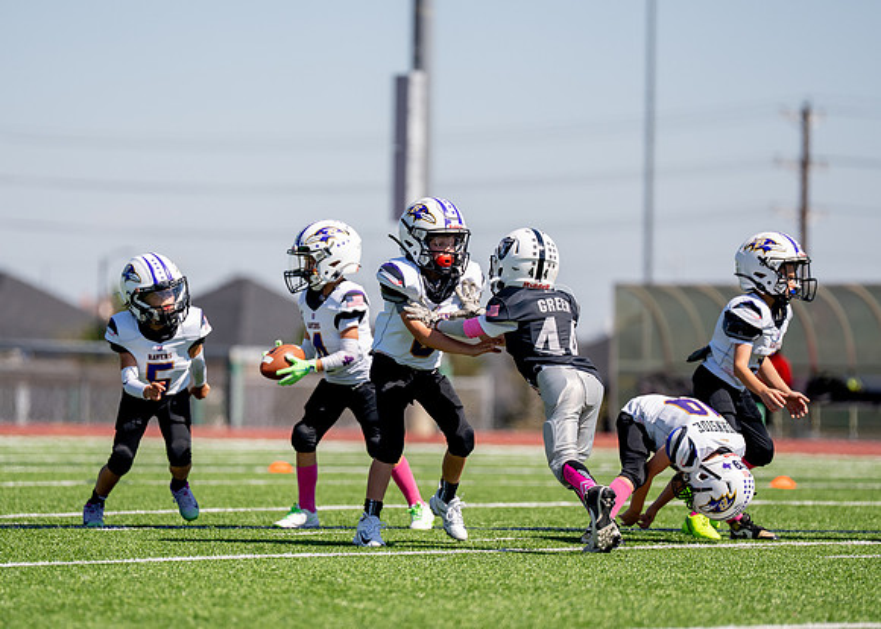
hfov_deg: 8.1
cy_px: 352
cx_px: 442
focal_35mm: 248
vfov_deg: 5.8
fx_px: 6215
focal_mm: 200
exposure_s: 1/4000
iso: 200
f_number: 2.8
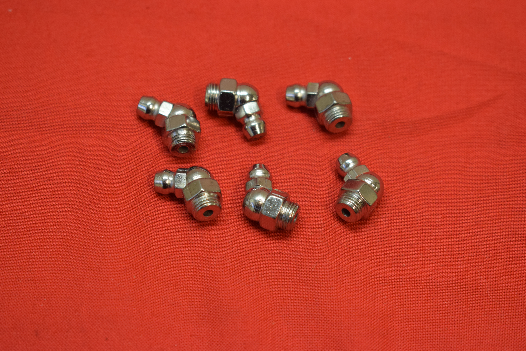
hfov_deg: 24.6
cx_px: 263
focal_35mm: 82
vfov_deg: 16.6
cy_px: 176
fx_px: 1206
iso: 800
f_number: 5.6
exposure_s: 1/60
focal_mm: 55
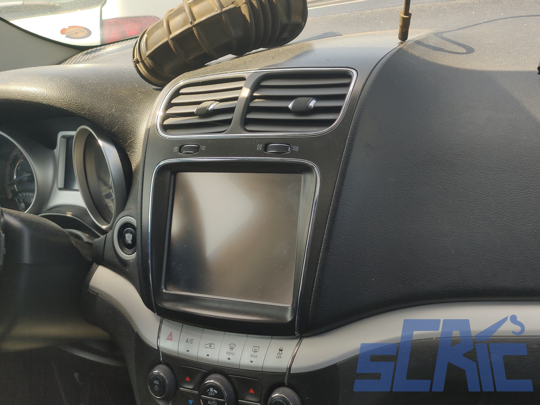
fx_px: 1030
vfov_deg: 22.3
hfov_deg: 29.4
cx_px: 270
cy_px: 202
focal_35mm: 66
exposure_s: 1/246
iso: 100
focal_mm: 6.26
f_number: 2.2
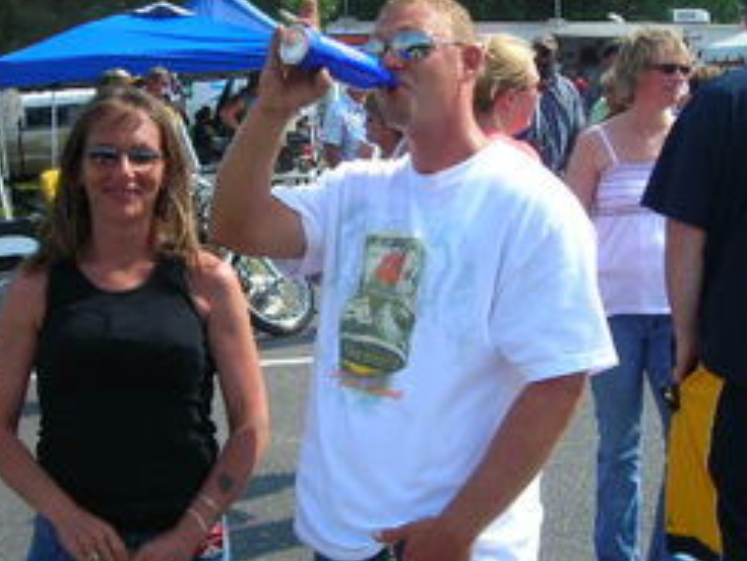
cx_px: 296
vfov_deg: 23.6
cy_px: 238
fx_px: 1339
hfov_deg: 31.1
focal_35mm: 62
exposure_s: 1/118
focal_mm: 6.3
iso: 50
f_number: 6.4
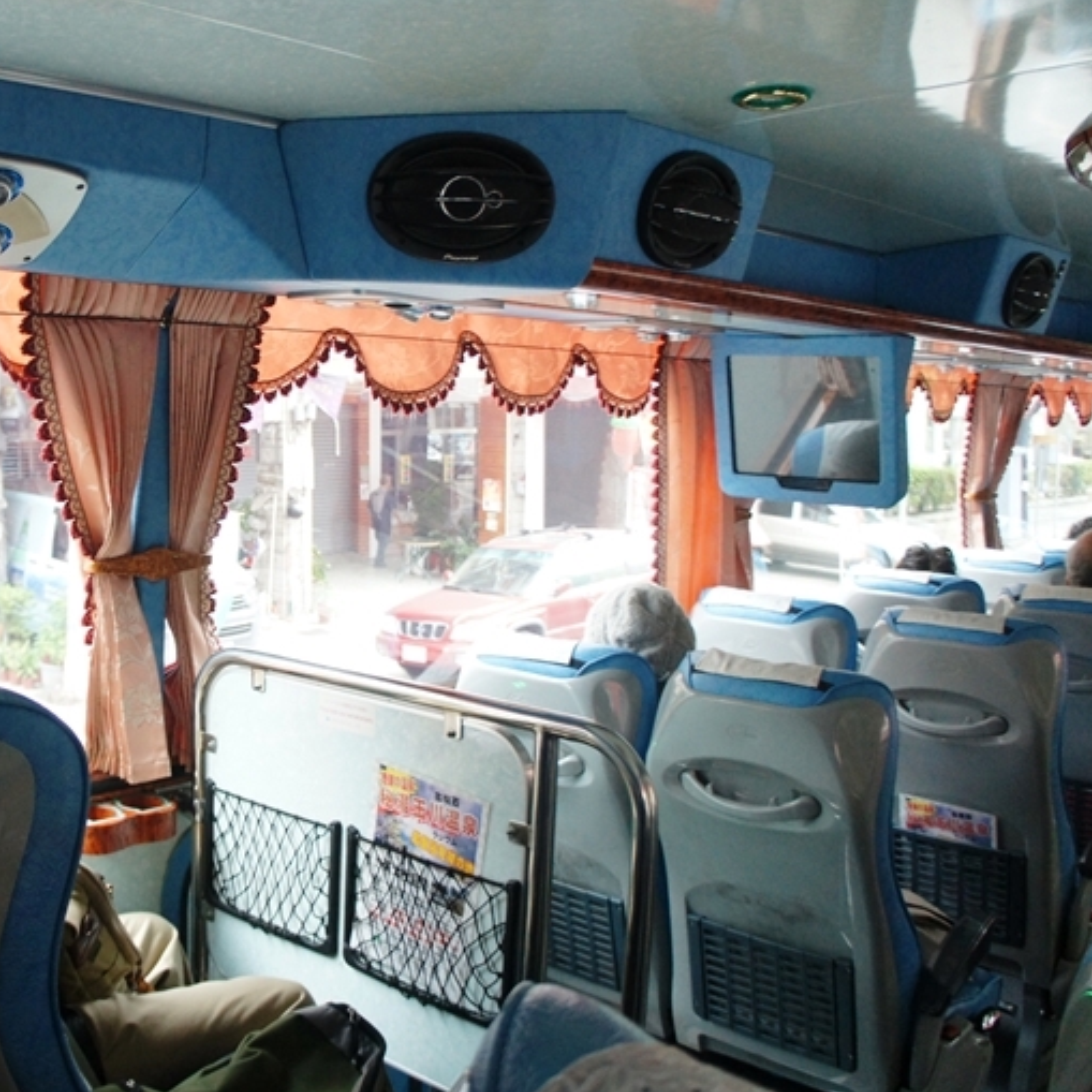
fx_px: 1285
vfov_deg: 46.0
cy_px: 544
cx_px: 255
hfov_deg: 44.3
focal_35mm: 36
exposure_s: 1/80
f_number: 3.5
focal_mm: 18
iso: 1600
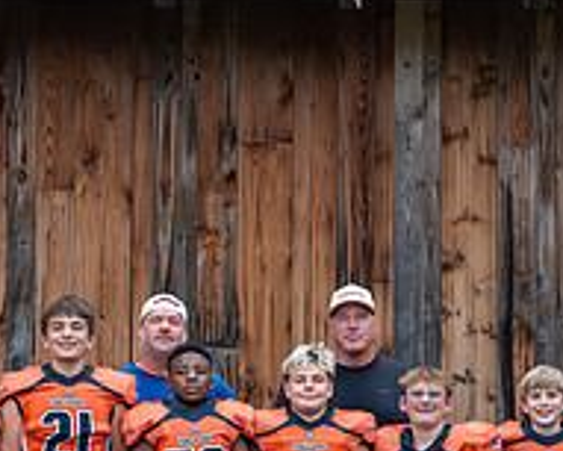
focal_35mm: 165
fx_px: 2751
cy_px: 543
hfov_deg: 11.6
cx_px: 12
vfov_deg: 9.3
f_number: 4
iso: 4000
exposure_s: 1/500
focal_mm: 50
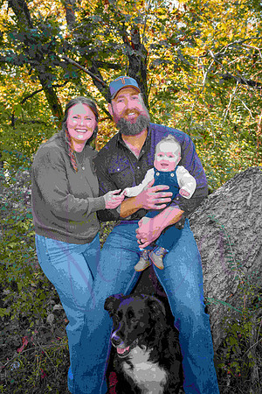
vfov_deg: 57.2
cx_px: 131
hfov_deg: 40.0
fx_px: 360
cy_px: 197
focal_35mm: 33
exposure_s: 1/400
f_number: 5
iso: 1600
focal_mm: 33
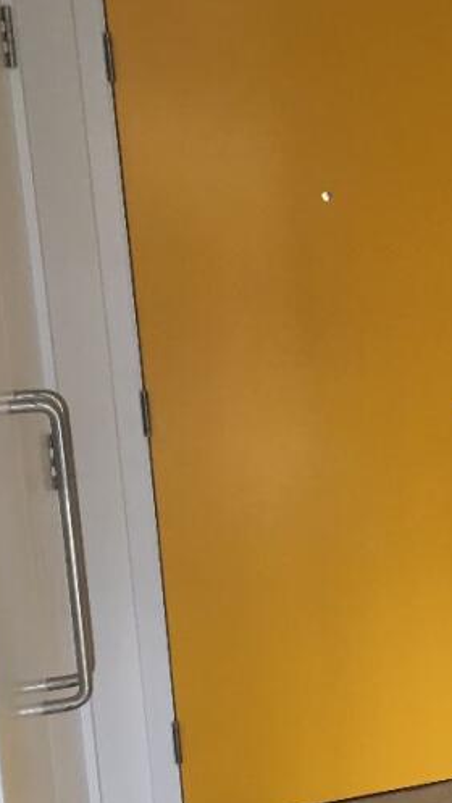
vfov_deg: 32.4
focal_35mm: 65
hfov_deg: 16.6
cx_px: 709
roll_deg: +1.1
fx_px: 1385
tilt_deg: -9.2
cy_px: 424
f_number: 2.2
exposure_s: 1/33
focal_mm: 4.15
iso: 40
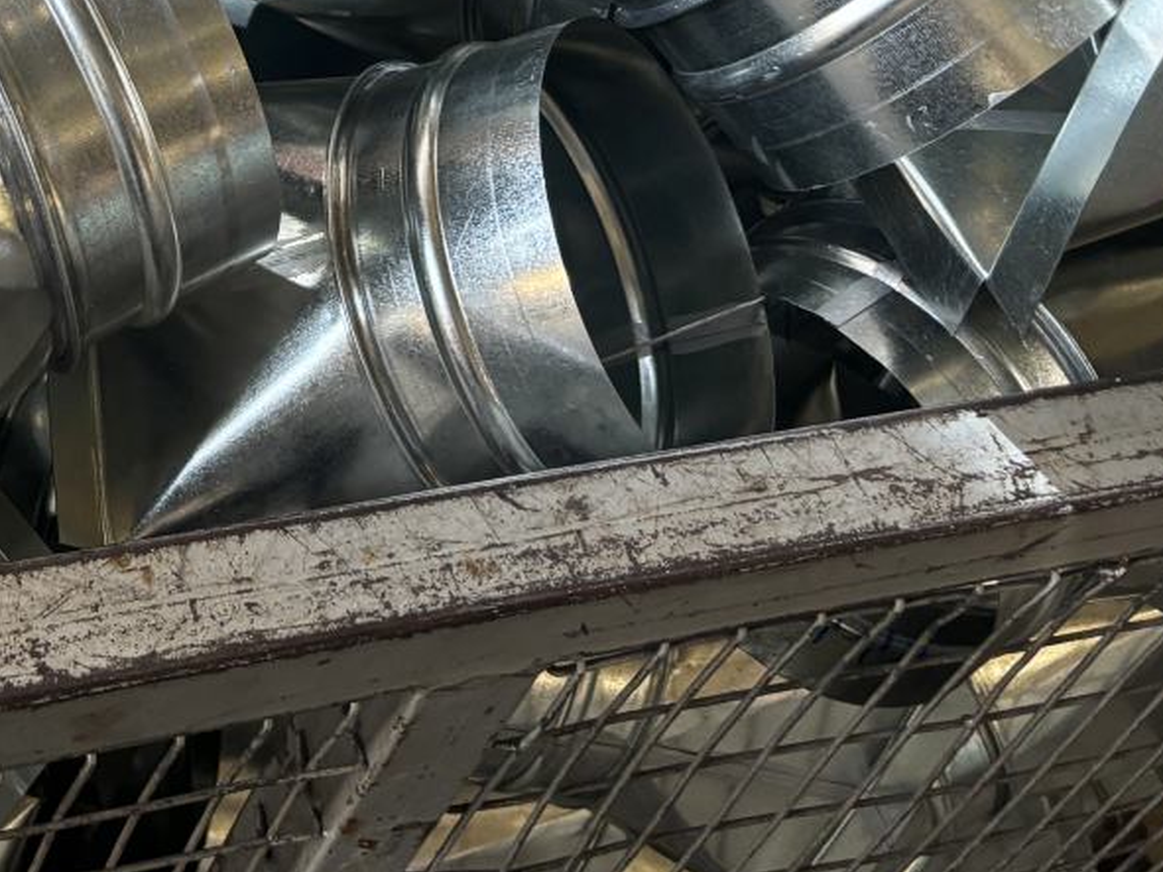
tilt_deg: -42.6
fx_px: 2217
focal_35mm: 66
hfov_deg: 27.1
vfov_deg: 20.8
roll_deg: -8.5
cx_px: -102
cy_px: -176
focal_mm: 5.96
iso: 125
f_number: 1.6
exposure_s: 1/94
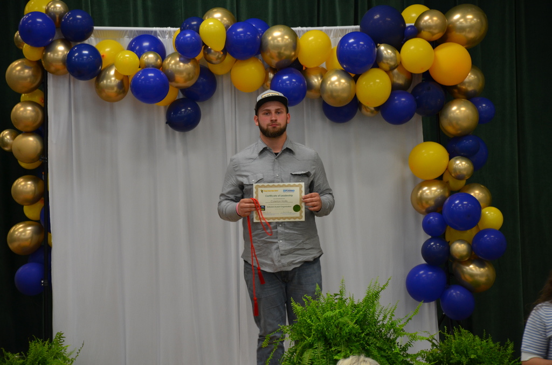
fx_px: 2662
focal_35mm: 174
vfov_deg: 7.9
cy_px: 182
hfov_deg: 11.8
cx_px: 276
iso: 800
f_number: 5.6
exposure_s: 1/30
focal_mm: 116
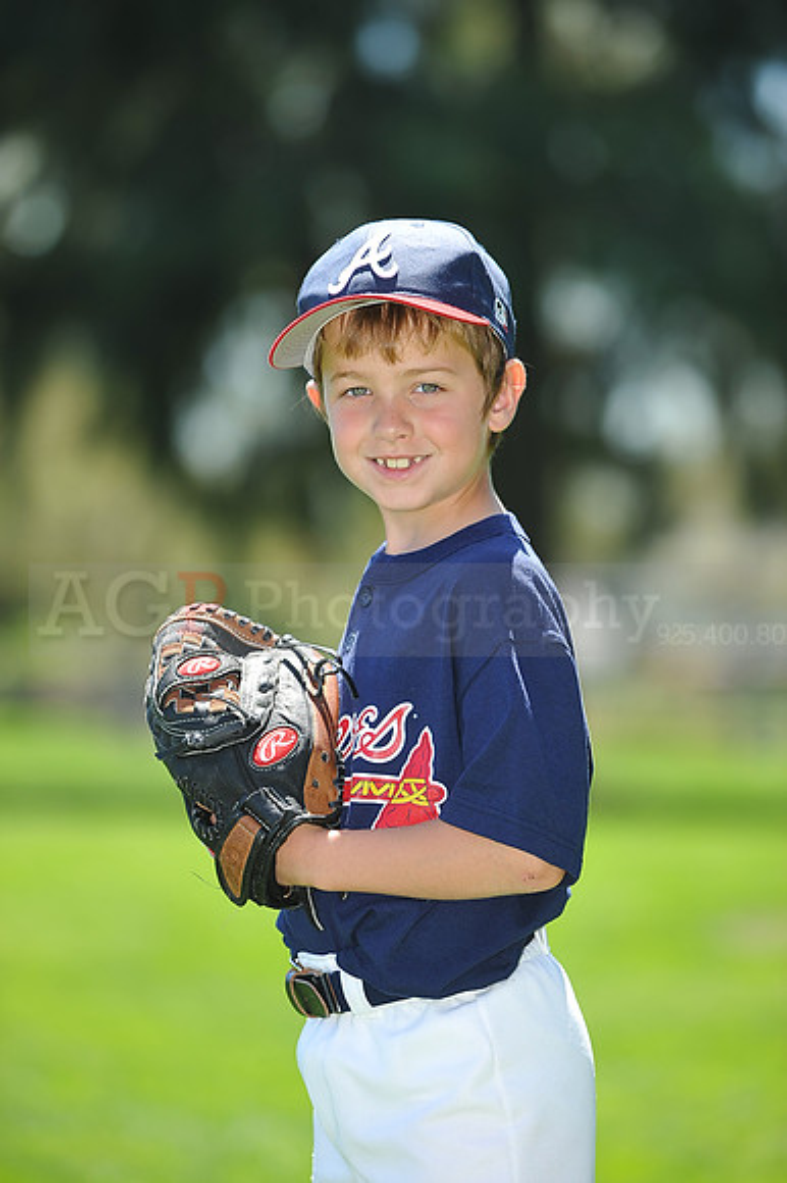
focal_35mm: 200
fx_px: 6566
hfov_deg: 6.9
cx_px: 394
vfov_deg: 10.3
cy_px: 592
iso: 200
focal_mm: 200
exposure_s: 1/500
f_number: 4.5
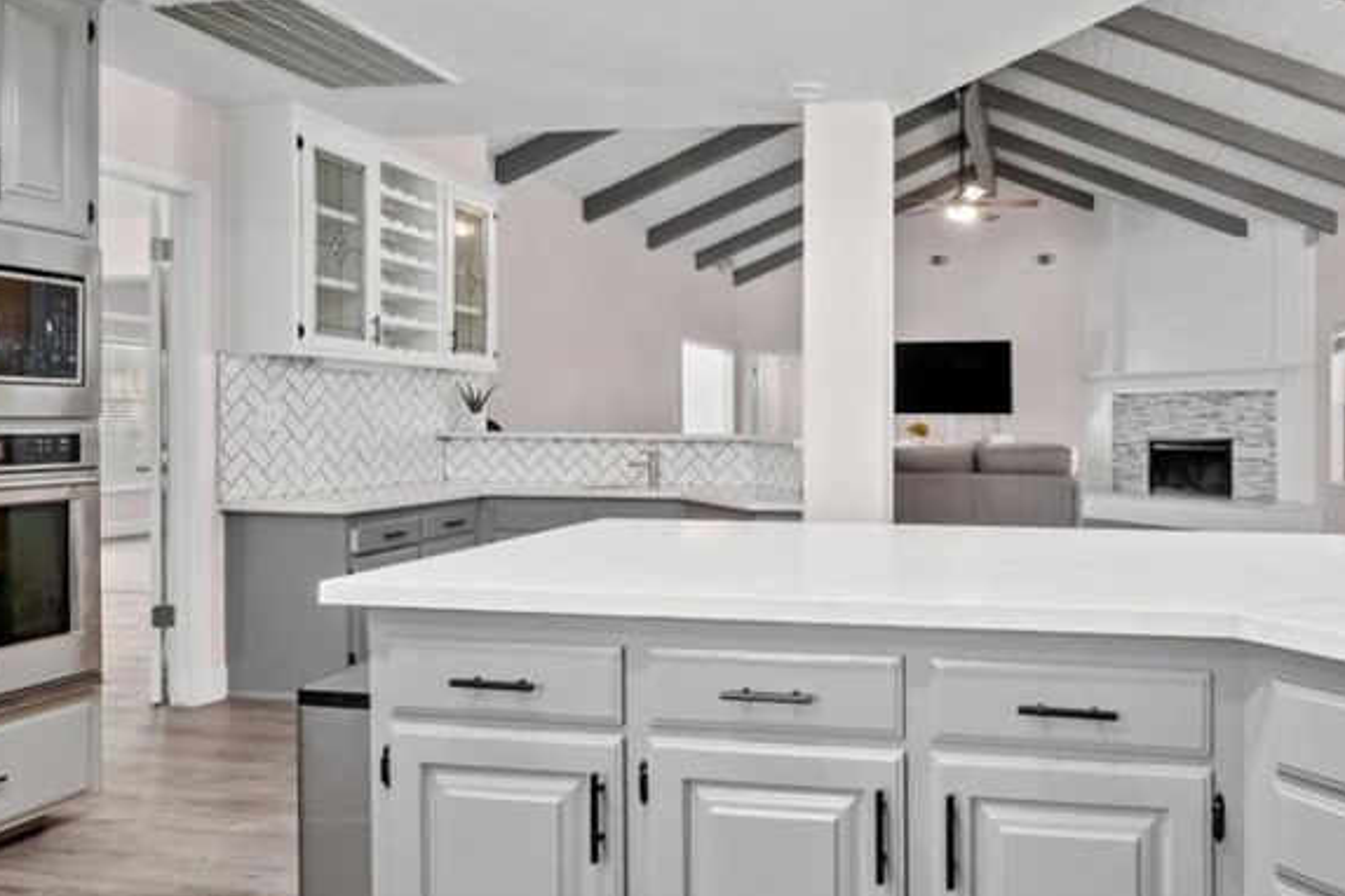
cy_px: 416
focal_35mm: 25
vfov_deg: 51.2
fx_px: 934
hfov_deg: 69.6
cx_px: 887
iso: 250
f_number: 9
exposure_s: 1/2
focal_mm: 14
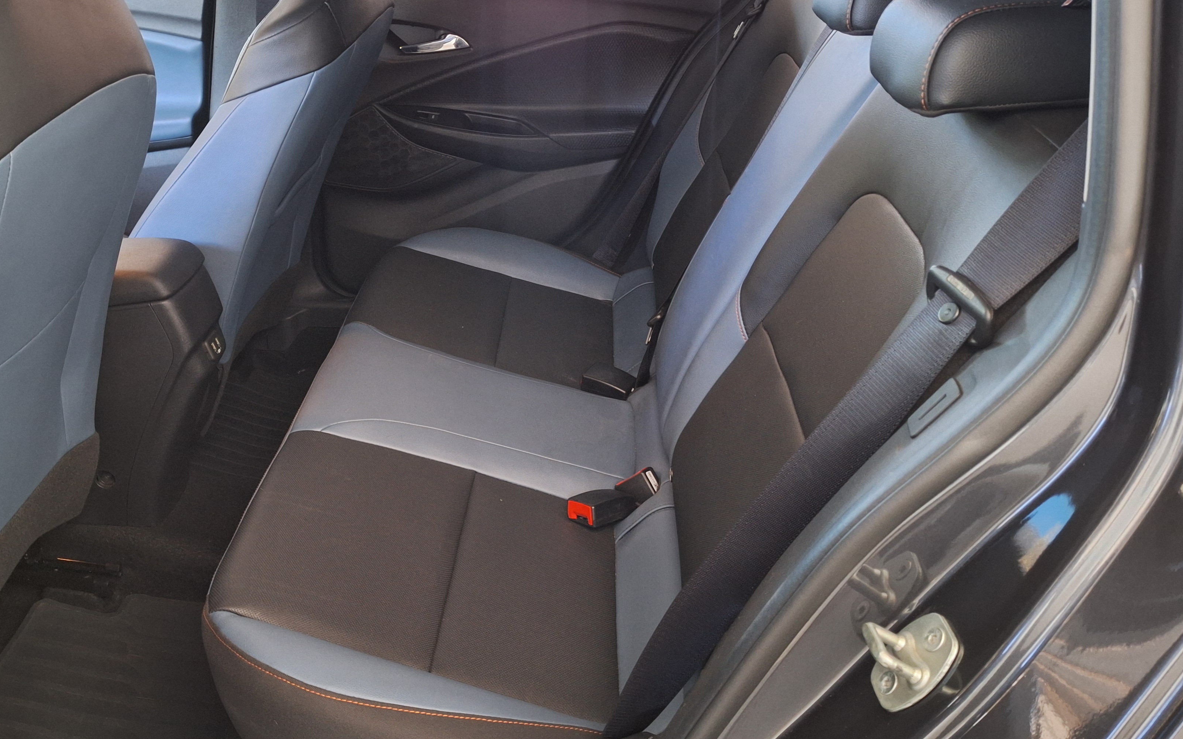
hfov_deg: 60.7
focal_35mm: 31
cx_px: 466
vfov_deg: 40.6
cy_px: 375
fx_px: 999
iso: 500
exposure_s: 1/20
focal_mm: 5.54
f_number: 1.8
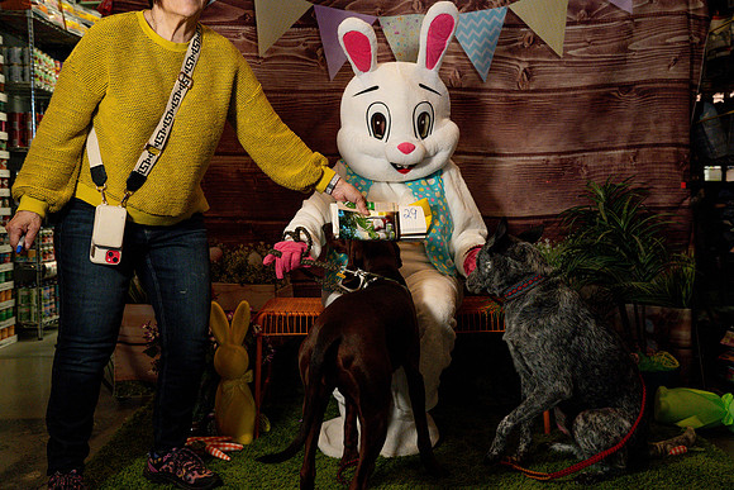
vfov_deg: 35.1
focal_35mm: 38
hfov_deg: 50.7
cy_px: 245
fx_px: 775
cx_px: 367
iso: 8000
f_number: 4.5
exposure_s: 1/500
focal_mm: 38
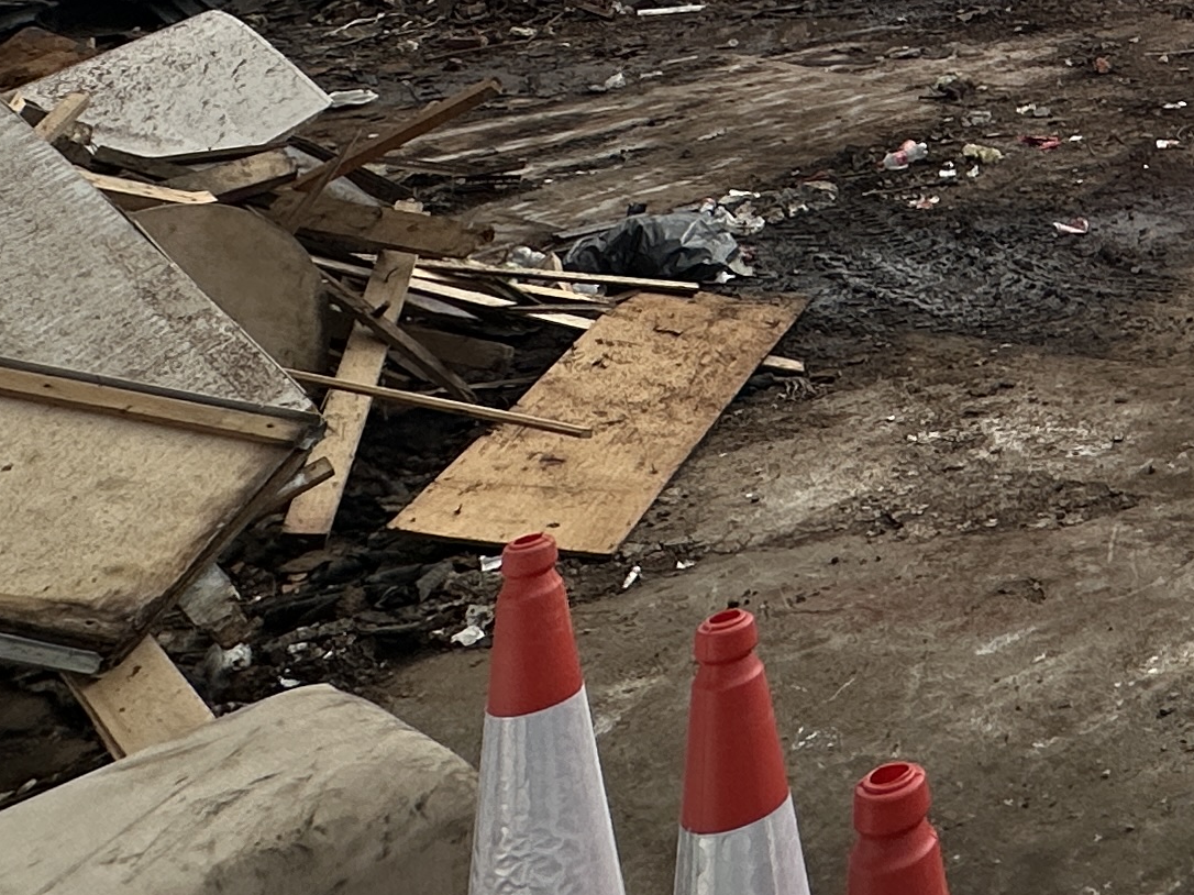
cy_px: -383
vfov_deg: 23.4
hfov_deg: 31.0
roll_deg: +1.6
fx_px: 1793
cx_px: 1435
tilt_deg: +2.9
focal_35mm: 52
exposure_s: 1/6897
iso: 50
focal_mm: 2.22
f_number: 2.2
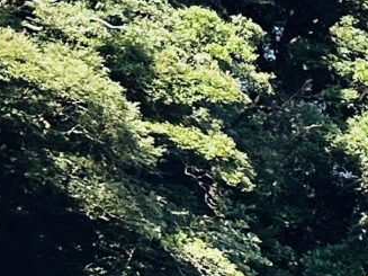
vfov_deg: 7.6
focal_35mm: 188
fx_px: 1998
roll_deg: -2.0
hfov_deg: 7.8
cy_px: 502
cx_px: 1361
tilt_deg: +12.0
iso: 80
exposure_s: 1/1587
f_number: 1.78
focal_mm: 6.86
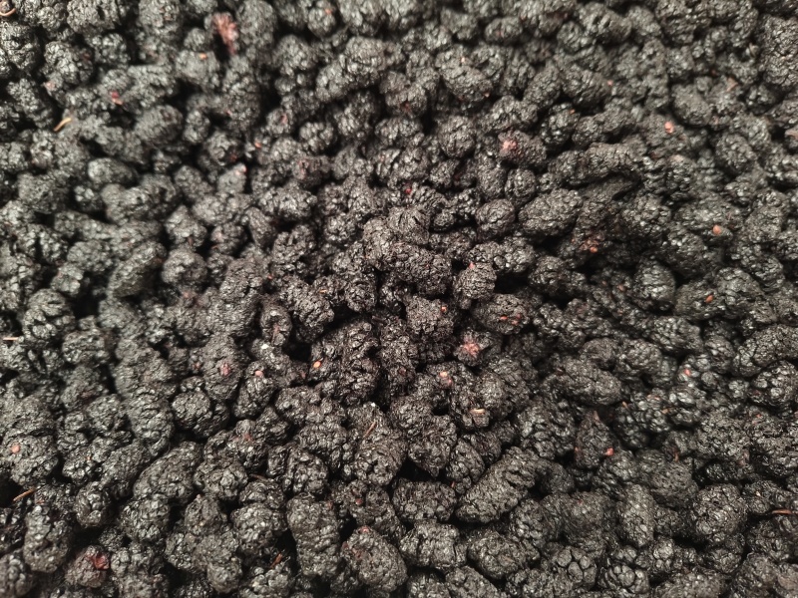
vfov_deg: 58.9
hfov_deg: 73.9
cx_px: 399
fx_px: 530
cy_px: 299
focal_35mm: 23
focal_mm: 5.6
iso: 1471
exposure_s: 1/33.3
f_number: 1.88
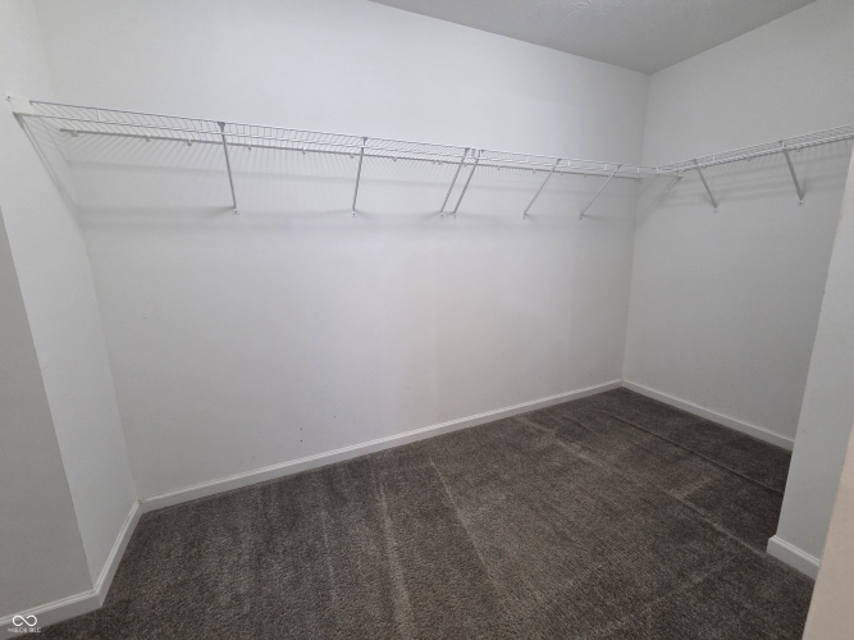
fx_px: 321
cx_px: 427
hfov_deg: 106.2
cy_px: 320
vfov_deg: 89.9
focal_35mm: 13
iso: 320
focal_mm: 2.2
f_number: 2.2
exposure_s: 1/60
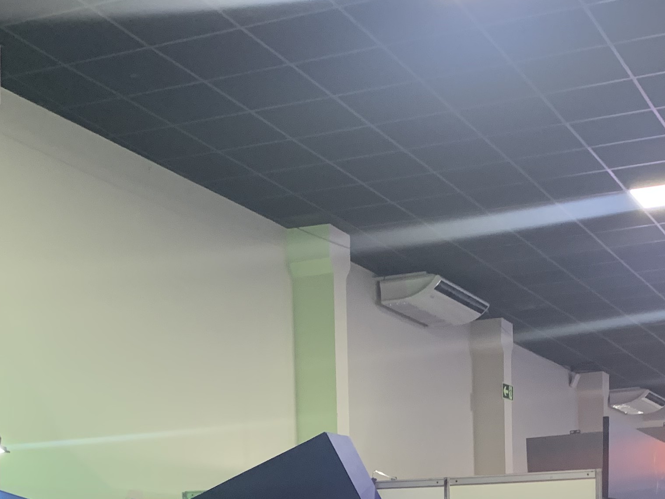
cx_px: 378
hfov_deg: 28.1
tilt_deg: -1.0
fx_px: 1325
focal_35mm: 69
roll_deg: +1.2
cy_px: 611
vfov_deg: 19.9
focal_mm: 4.25
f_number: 1.8
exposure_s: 1/60
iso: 250
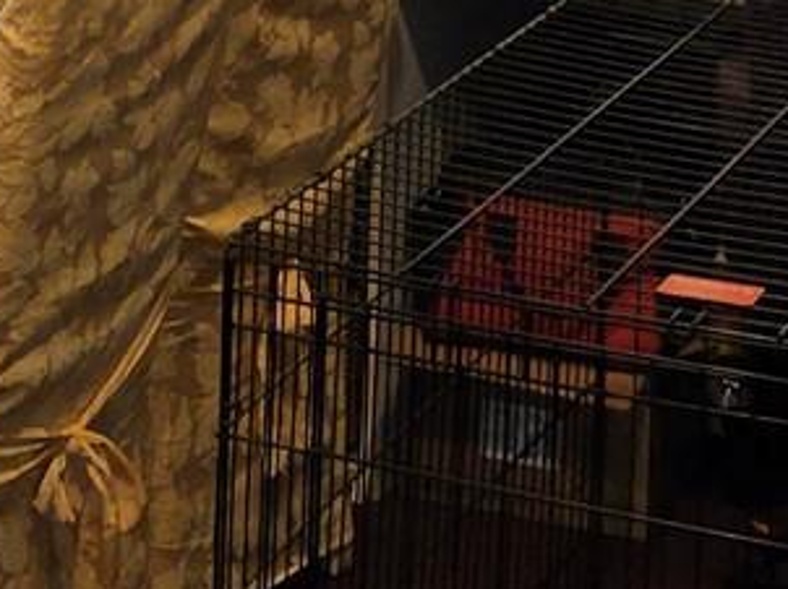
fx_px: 3548
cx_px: -164
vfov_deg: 9.1
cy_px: -438
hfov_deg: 12.4
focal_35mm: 156
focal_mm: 5.4
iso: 100
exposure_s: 1/40
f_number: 1.8
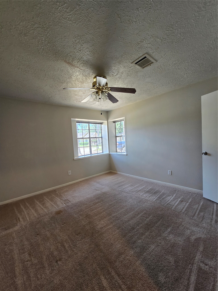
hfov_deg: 89.9
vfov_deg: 106.2
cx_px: 109
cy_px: 146
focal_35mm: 13
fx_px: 109
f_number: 2.2
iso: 125
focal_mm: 2.2
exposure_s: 1/60
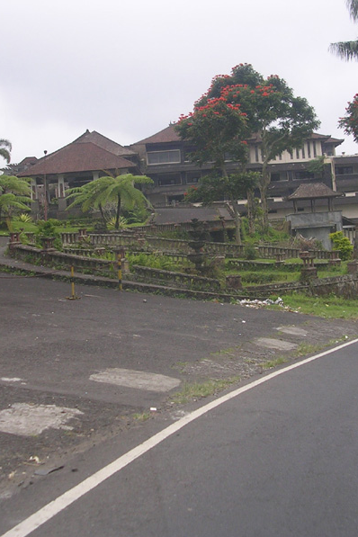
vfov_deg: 37.5
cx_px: 169
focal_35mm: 53
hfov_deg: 25.5
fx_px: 791
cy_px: 268
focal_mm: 5.8
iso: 50
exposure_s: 1/282
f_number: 2.8
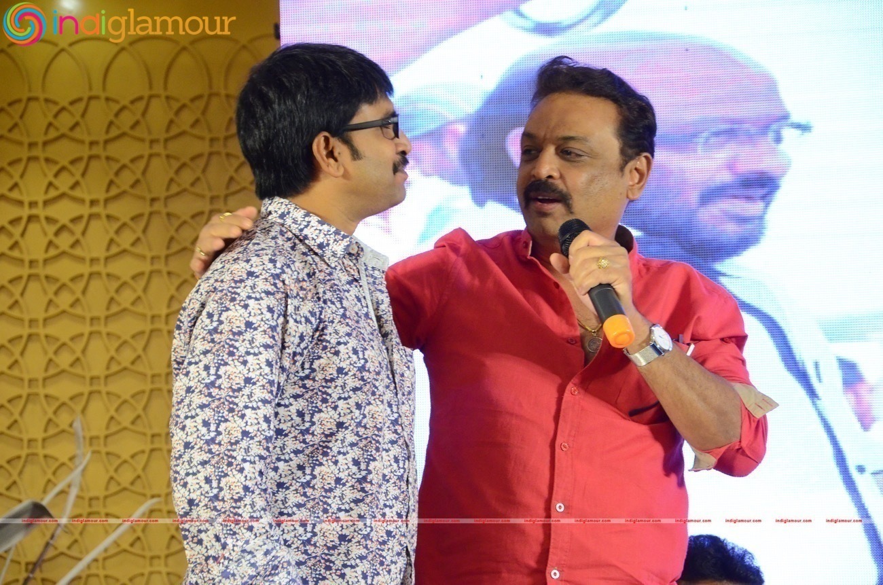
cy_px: 292
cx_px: 442
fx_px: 3598
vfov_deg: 9.3
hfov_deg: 14.0
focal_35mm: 147
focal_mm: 98
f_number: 5.6
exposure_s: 1/80
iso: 2500
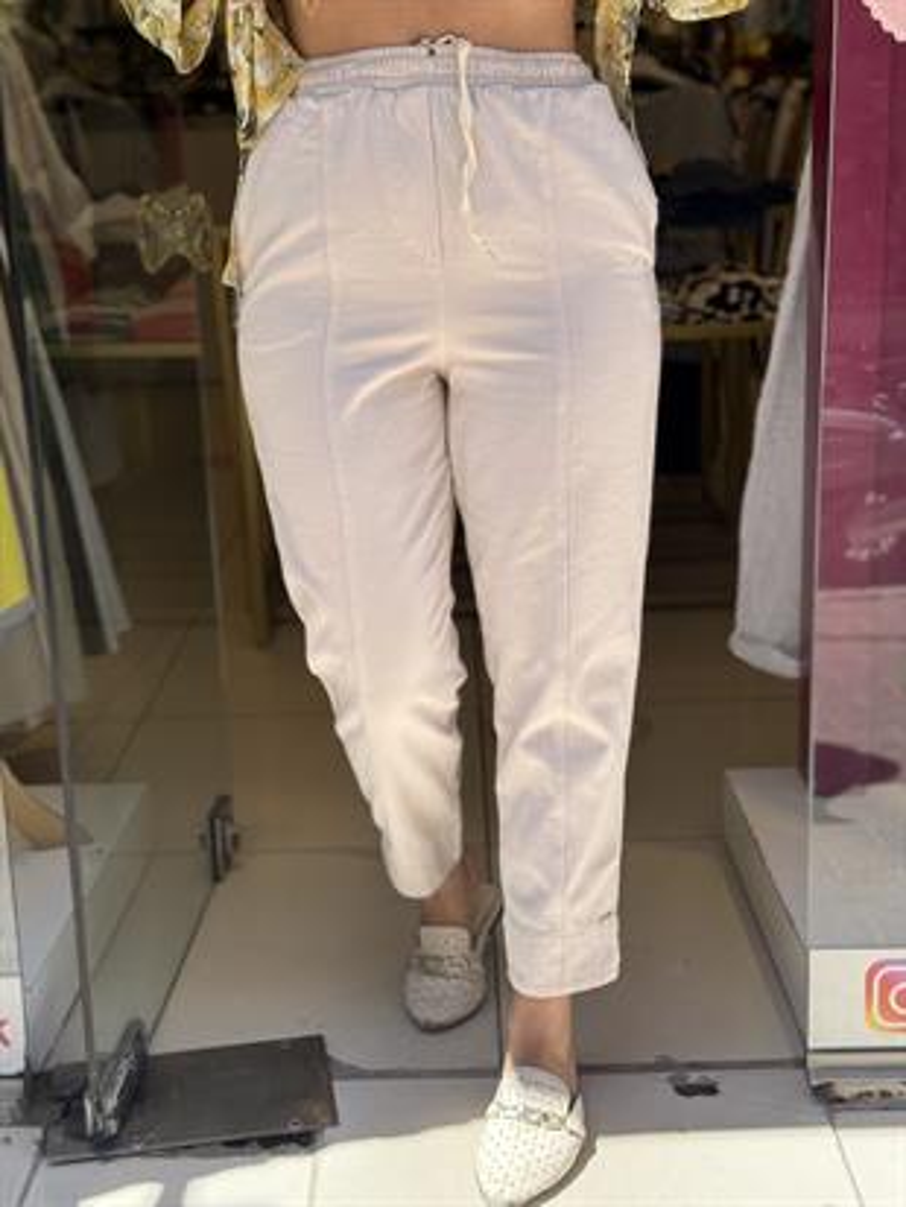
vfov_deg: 39.6
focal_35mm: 48
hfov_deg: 30.3
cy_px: 604
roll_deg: +1.2
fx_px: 1674
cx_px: 453
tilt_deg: -15.0
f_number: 1.78
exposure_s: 1/1116
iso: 64
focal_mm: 6.76
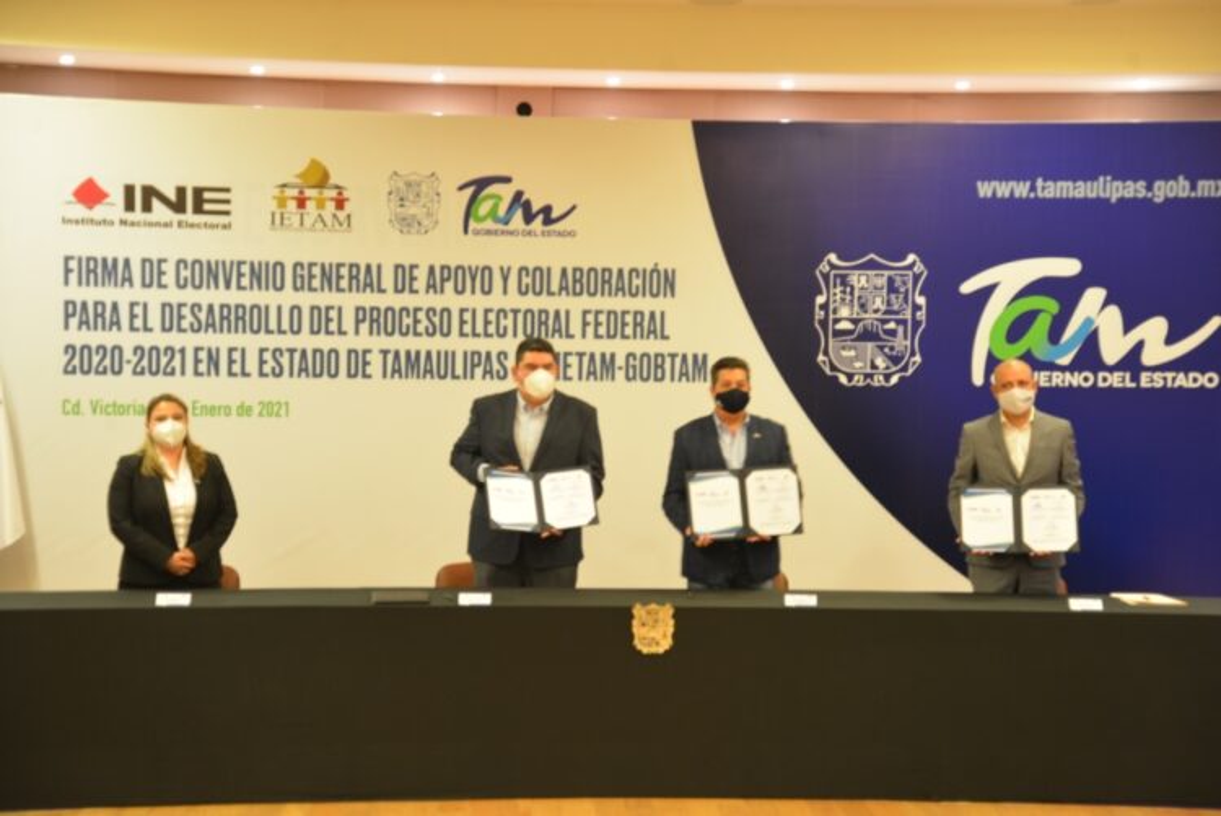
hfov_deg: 30.9
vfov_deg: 20.9
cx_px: 610
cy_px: 408
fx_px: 2206
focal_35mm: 65
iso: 800
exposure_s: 1/4
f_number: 4.5
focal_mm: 65
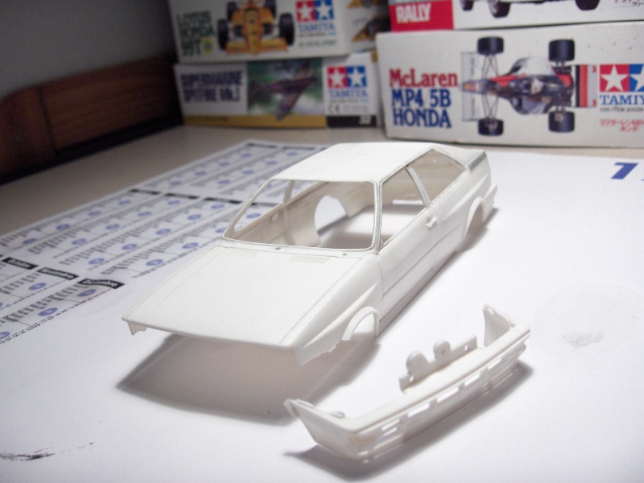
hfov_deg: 47.9
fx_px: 726
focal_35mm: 39
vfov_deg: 36.8
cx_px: 322
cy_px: 242
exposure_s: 1/103
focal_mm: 8
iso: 100
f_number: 2.8
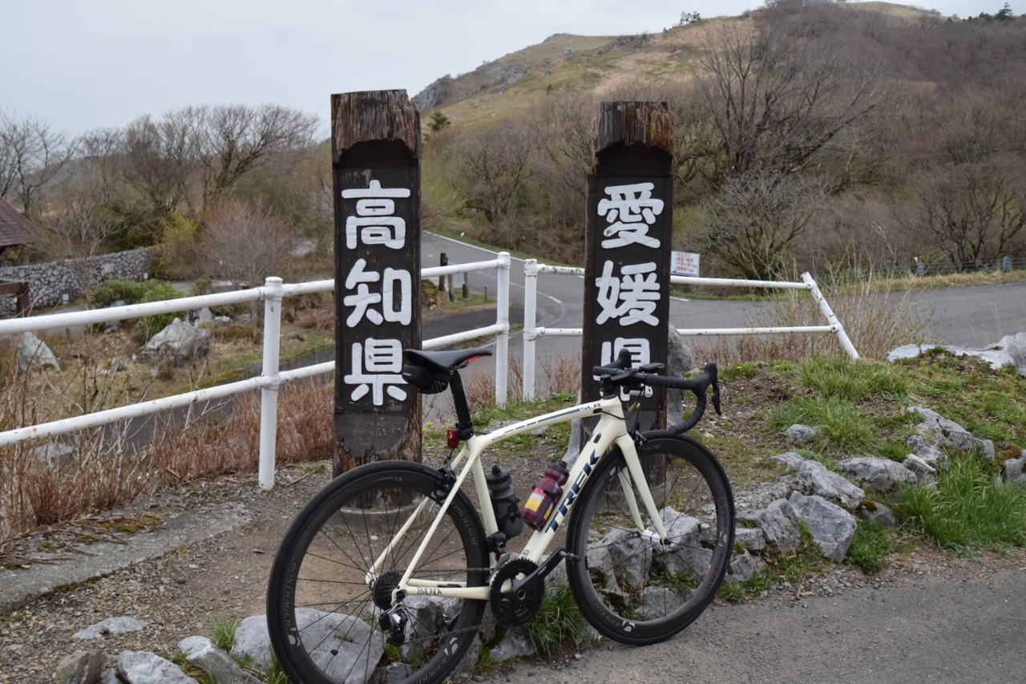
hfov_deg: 46.4
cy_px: 342
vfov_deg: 31.9
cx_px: 513
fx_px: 1197
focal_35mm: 42
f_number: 6.3
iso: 1000
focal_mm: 28
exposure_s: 1/4000
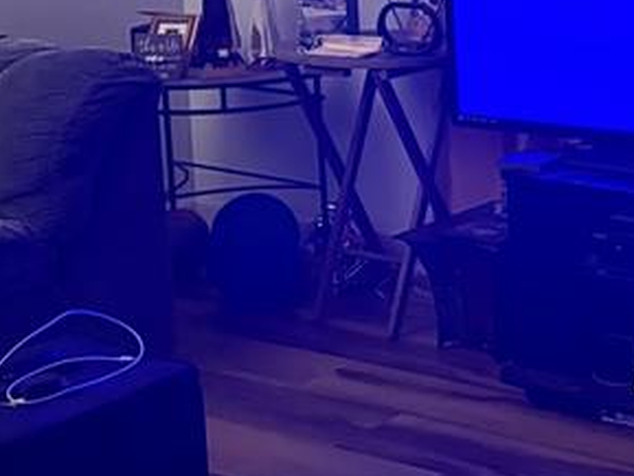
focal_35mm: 92
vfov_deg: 15.6
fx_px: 1686
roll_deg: +1.2
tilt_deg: -6.5
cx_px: 943
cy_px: -70
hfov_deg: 18.8
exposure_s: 1/27
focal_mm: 5.96
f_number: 1.6
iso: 500
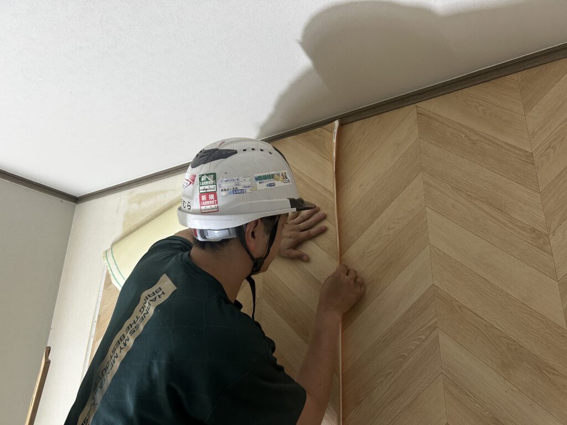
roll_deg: -1.1
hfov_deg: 67.3
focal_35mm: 26
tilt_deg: +20.1
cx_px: 284
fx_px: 426
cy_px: 212
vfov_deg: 53.1
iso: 125
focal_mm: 5.7
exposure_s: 1/60
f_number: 1.5
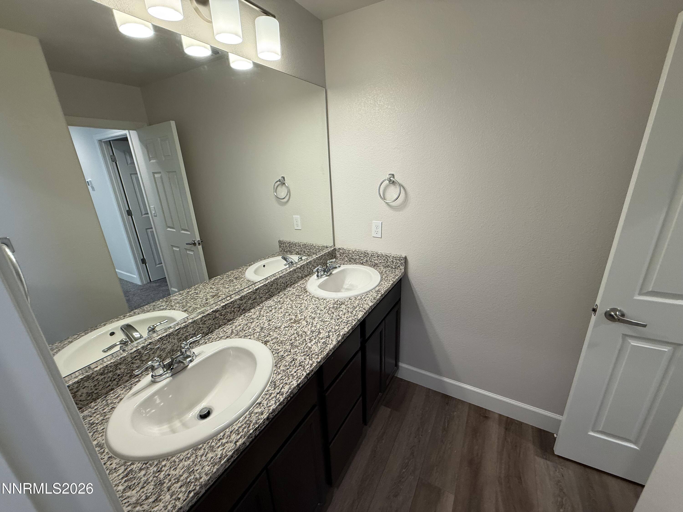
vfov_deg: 85.7
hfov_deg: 102.1
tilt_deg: -18.7
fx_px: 276
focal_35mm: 14
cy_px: 256
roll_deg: +2.7
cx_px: 342
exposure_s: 1/120
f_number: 2.2
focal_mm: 2.22
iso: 125
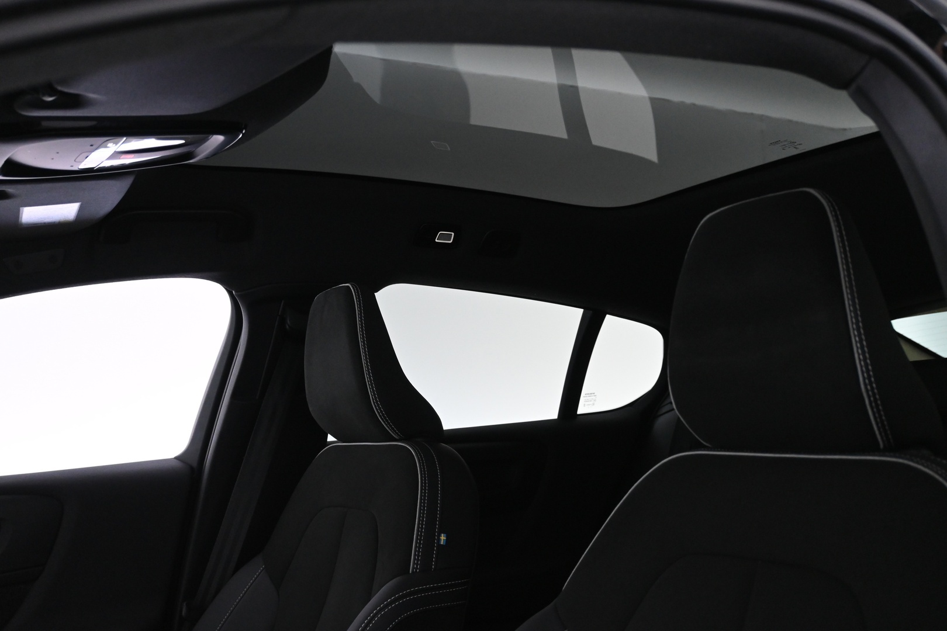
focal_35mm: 39
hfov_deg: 49.6
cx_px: 474
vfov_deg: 34.2
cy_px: 316
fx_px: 1026
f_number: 4.5
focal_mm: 26
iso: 2200
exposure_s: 1/40
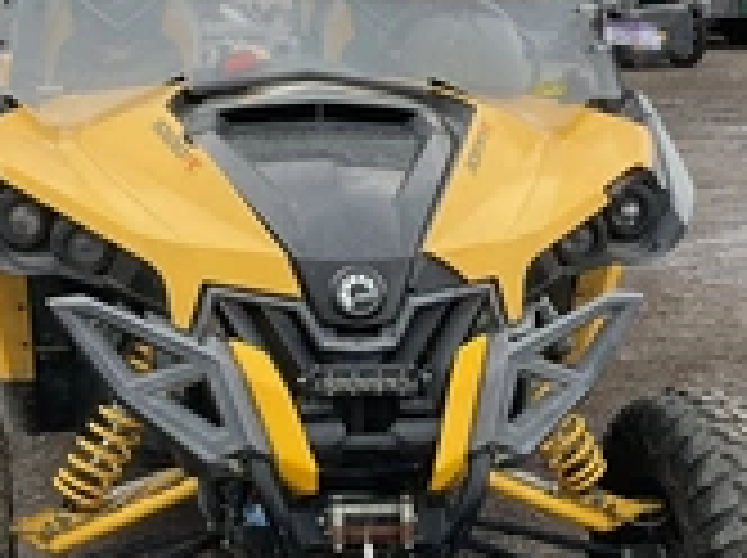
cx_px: 378
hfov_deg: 27.8
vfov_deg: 20.9
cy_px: 320
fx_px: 1508
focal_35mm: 70
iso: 25
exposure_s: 1/691
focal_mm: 3
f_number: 1.8
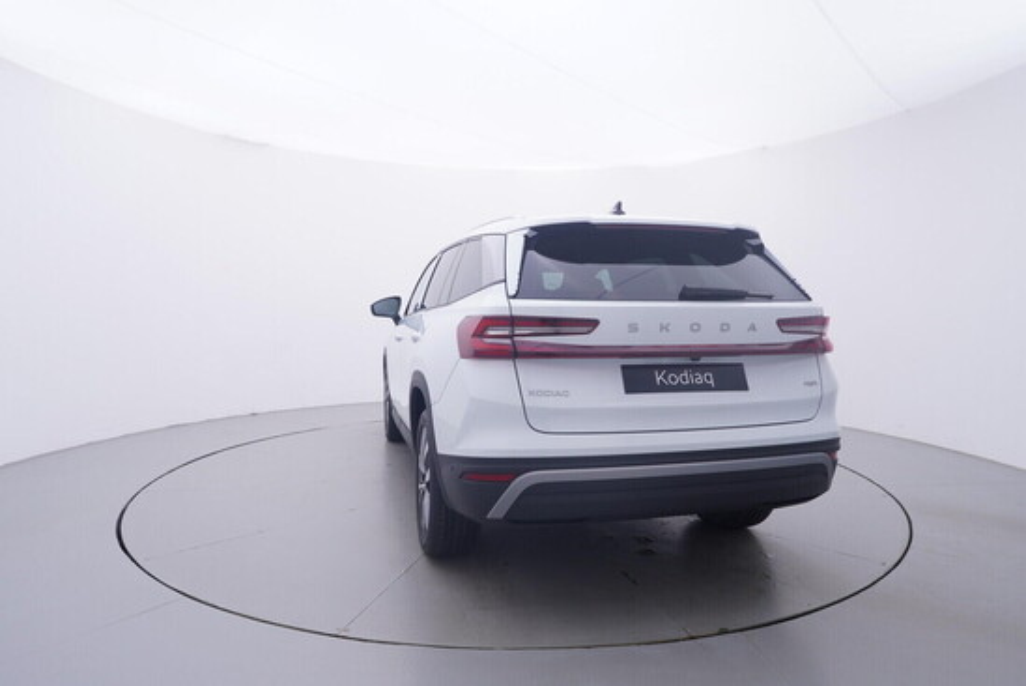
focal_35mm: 22
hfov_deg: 77.3
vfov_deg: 56.2
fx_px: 642
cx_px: 513
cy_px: 343
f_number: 5
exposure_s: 1/80
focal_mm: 15
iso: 200
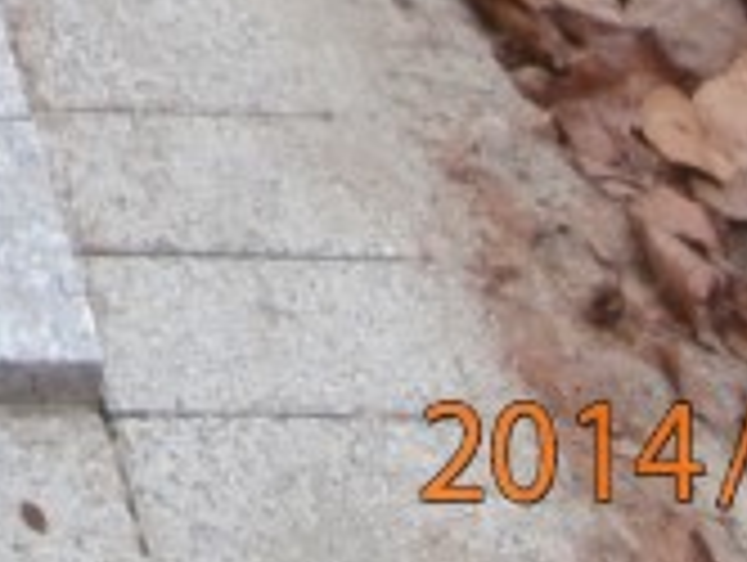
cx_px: -904
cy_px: -913
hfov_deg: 11.5
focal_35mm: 148
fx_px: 3198
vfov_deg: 8.8
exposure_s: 1/30
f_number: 3
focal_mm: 4.2
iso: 100
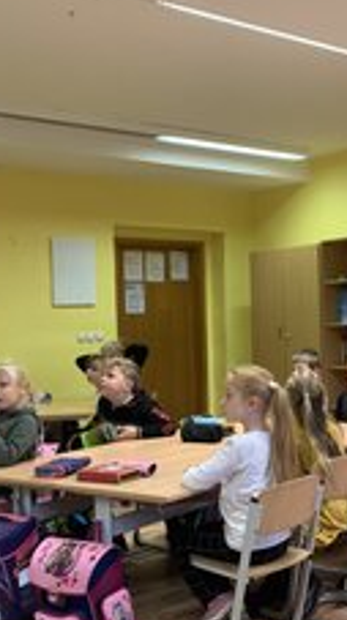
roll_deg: +1.0
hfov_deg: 23.4
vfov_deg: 41.4
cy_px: 322
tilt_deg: +0.3
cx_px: 292
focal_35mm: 50
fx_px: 821
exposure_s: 1/60
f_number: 1.8
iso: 125
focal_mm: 4.25
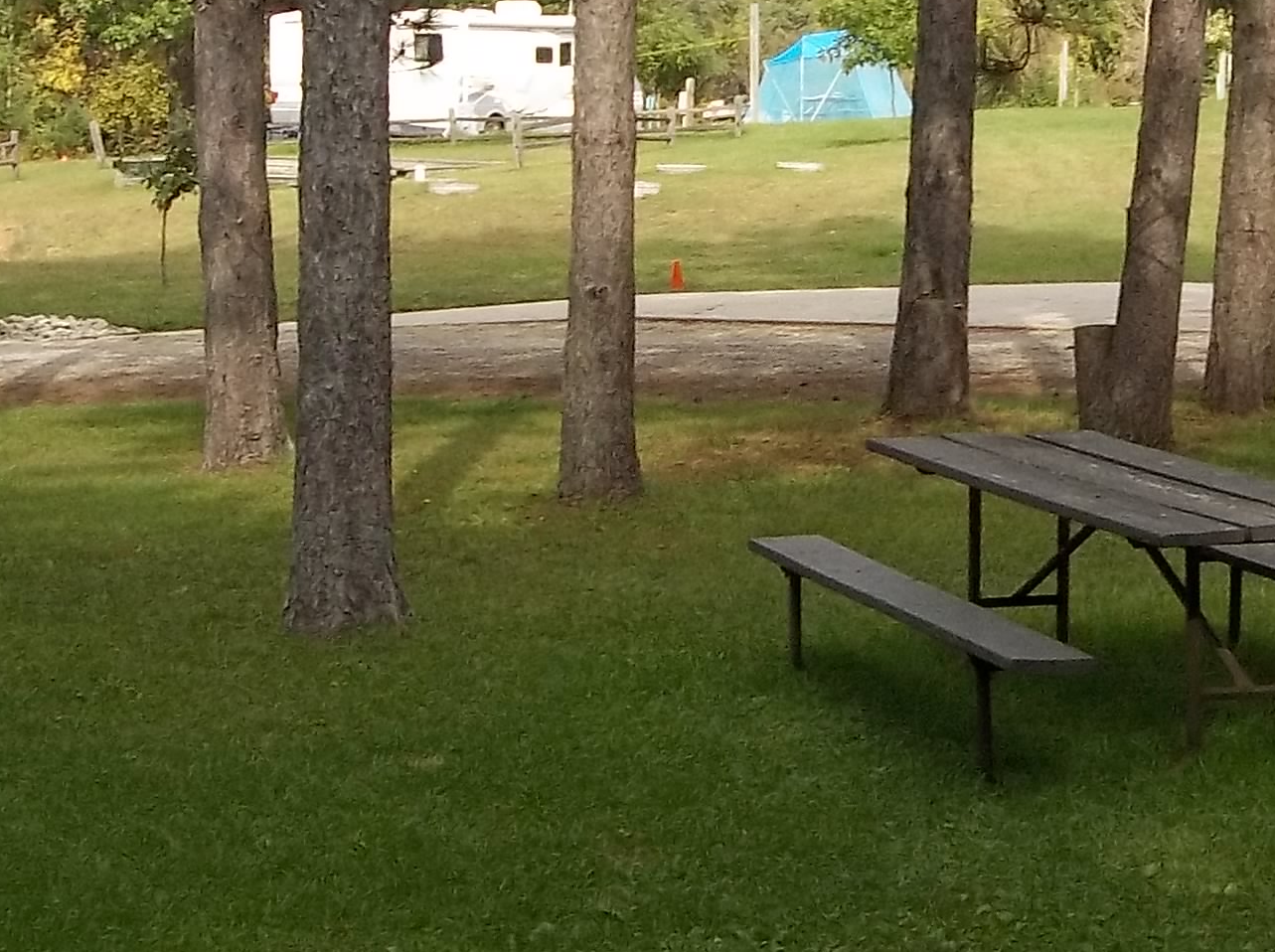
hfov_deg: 20.3
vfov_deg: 15.2
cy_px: 313
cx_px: 707
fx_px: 3567
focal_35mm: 97
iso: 80
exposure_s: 1/400
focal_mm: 4.9
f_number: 3.5
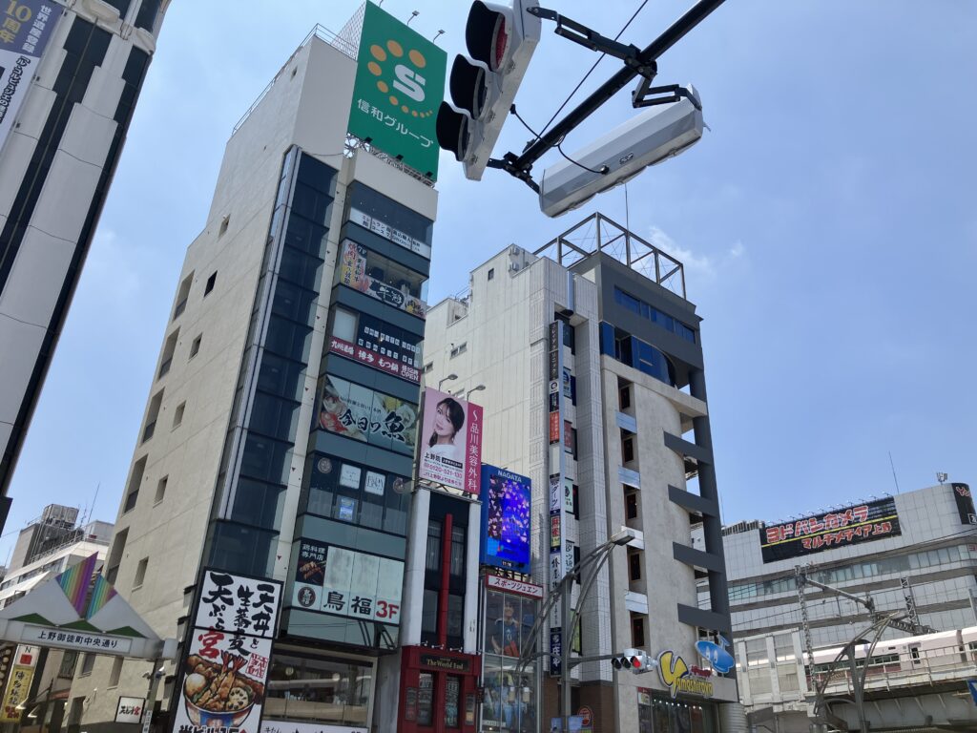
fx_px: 790
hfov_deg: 63.4
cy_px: 366
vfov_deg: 49.7
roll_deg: -1.5
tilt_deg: +29.4
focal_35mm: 28
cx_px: 488
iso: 32
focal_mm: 3.99
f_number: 1.8
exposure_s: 1/2703
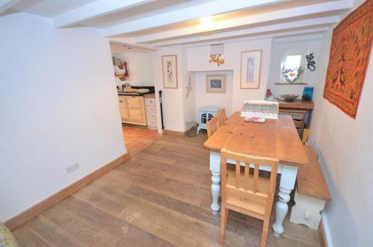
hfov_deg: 100.5
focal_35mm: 15
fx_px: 155
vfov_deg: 77.0
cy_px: 124
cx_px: 186
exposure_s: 1/30
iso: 800
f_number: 4
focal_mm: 10
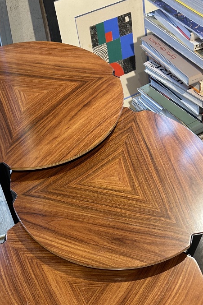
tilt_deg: -53.2
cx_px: 76
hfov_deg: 28.0
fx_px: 406
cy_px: 221
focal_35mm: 48
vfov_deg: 40.2
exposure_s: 1/100
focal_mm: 5.7
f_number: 1.5
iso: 100
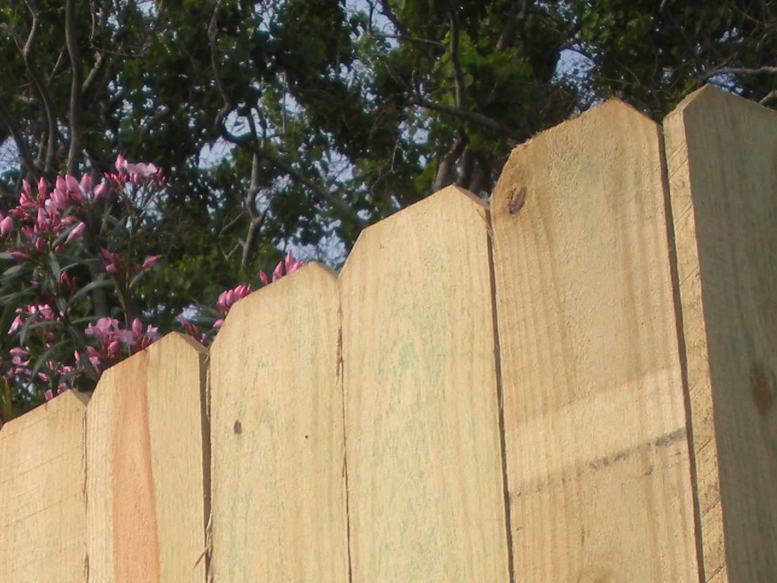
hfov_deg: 19.0
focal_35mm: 102
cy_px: 812
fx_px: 2290
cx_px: 114
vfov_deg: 13.8
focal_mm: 6.3
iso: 64
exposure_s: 1/750
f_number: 3.5
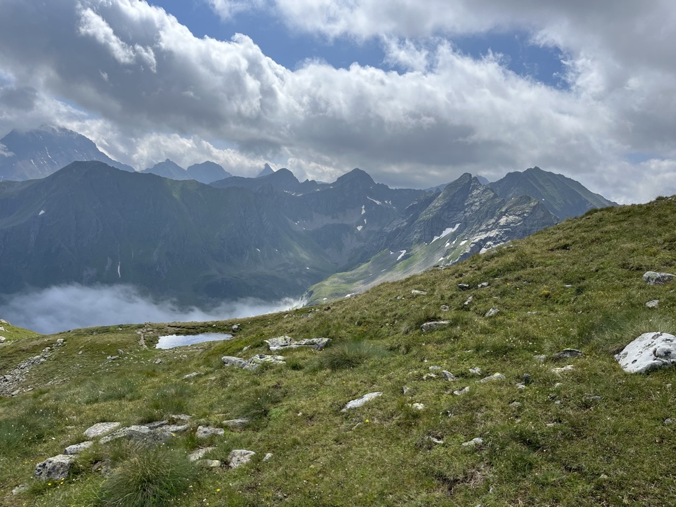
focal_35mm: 26
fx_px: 508
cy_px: 254
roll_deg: -3.6
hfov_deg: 67.3
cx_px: 338
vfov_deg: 53.1
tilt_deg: -6.6
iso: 50
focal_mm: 5.1
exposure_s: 1/6173
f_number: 1.6
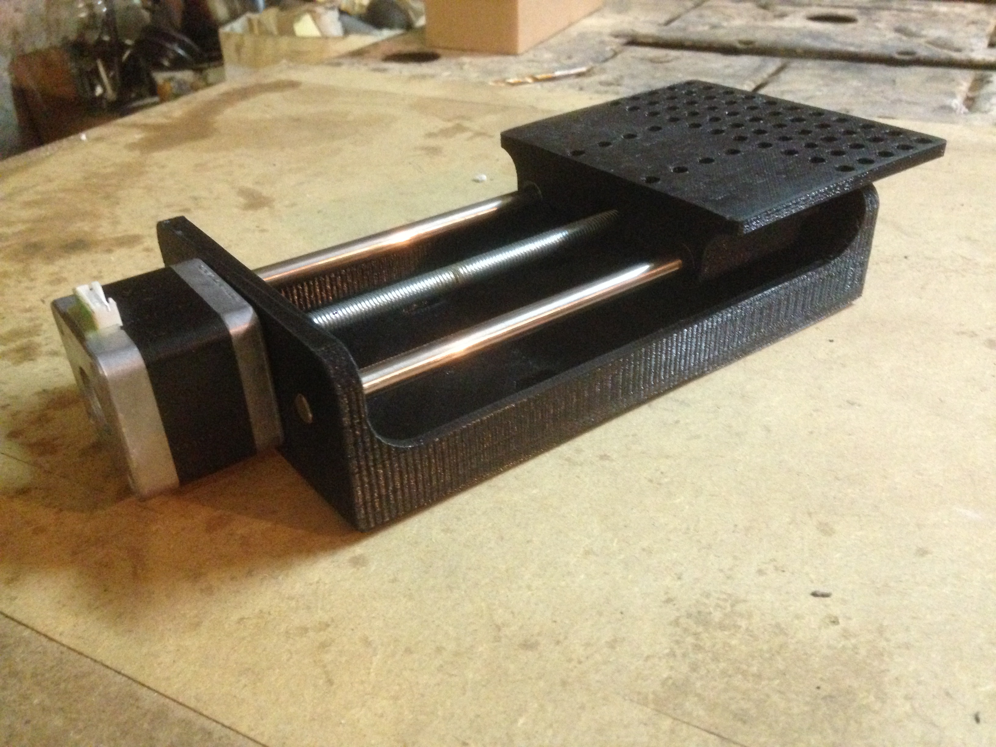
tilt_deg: -31.6
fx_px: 950
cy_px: 374
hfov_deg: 55.4
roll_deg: +2.0
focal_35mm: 33
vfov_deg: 42.9
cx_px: 498
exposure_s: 1/15
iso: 640
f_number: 2.4
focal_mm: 4.12
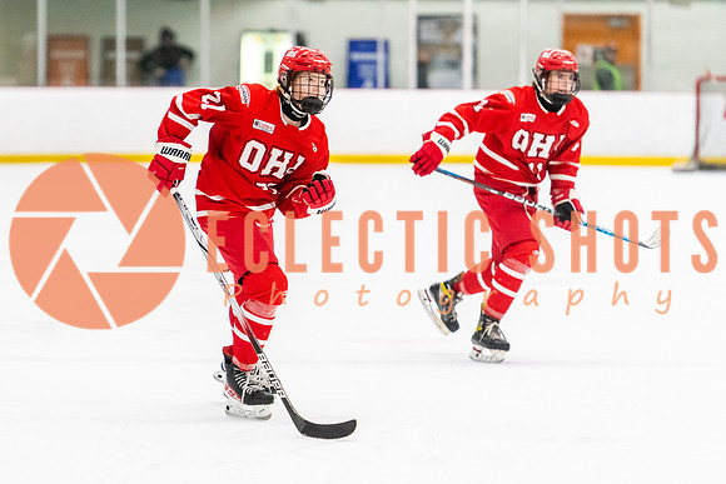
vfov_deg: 6.3
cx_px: 249
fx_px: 4373
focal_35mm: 217
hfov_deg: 9.5
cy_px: 242
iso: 4000
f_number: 2.8
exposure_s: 1/800
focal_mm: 165
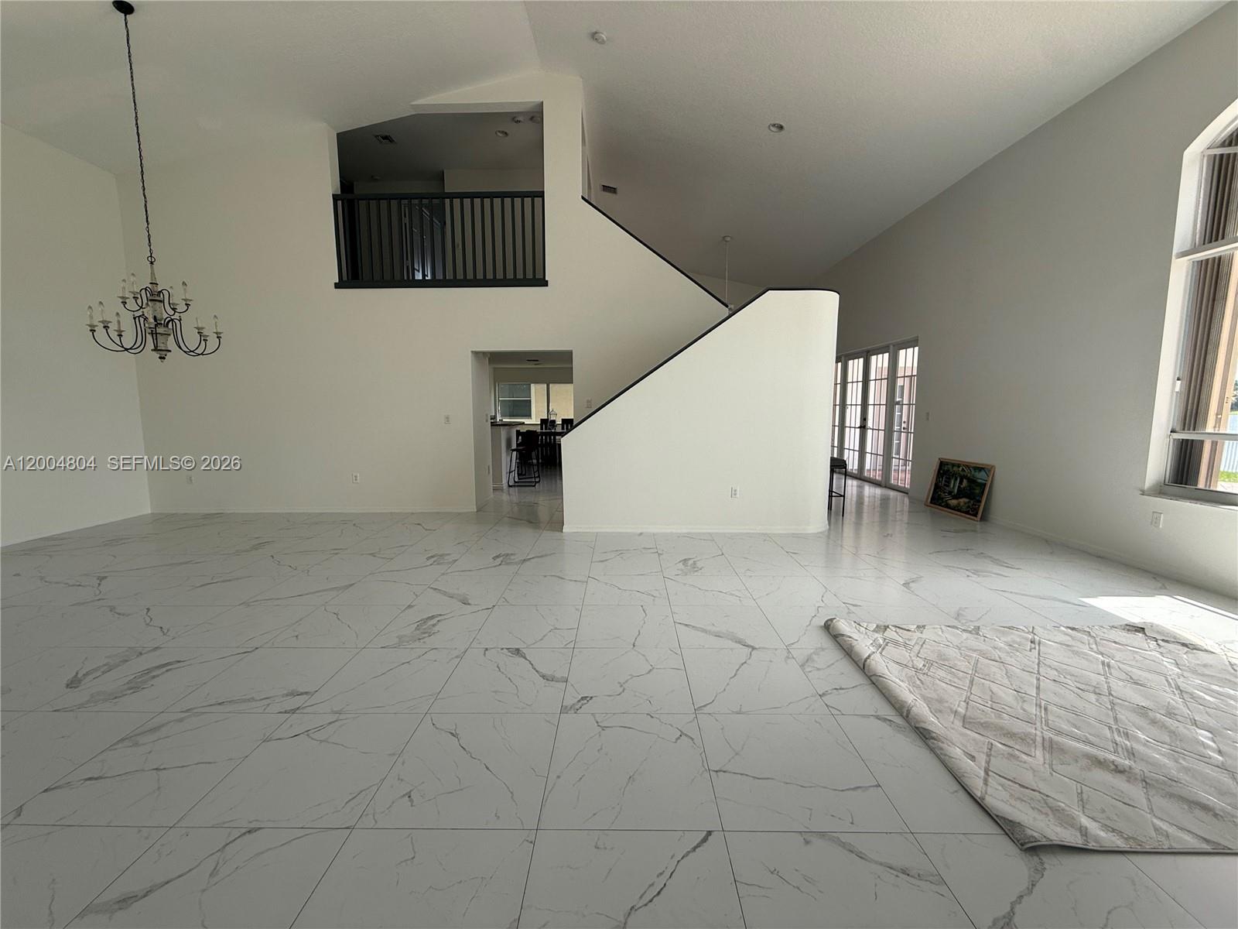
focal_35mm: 14
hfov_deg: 102.1
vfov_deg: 85.7
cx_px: 619
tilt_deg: -6.8
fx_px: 501
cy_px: 464
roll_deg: -0.6
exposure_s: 1/254
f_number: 2.2
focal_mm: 2.22
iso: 50
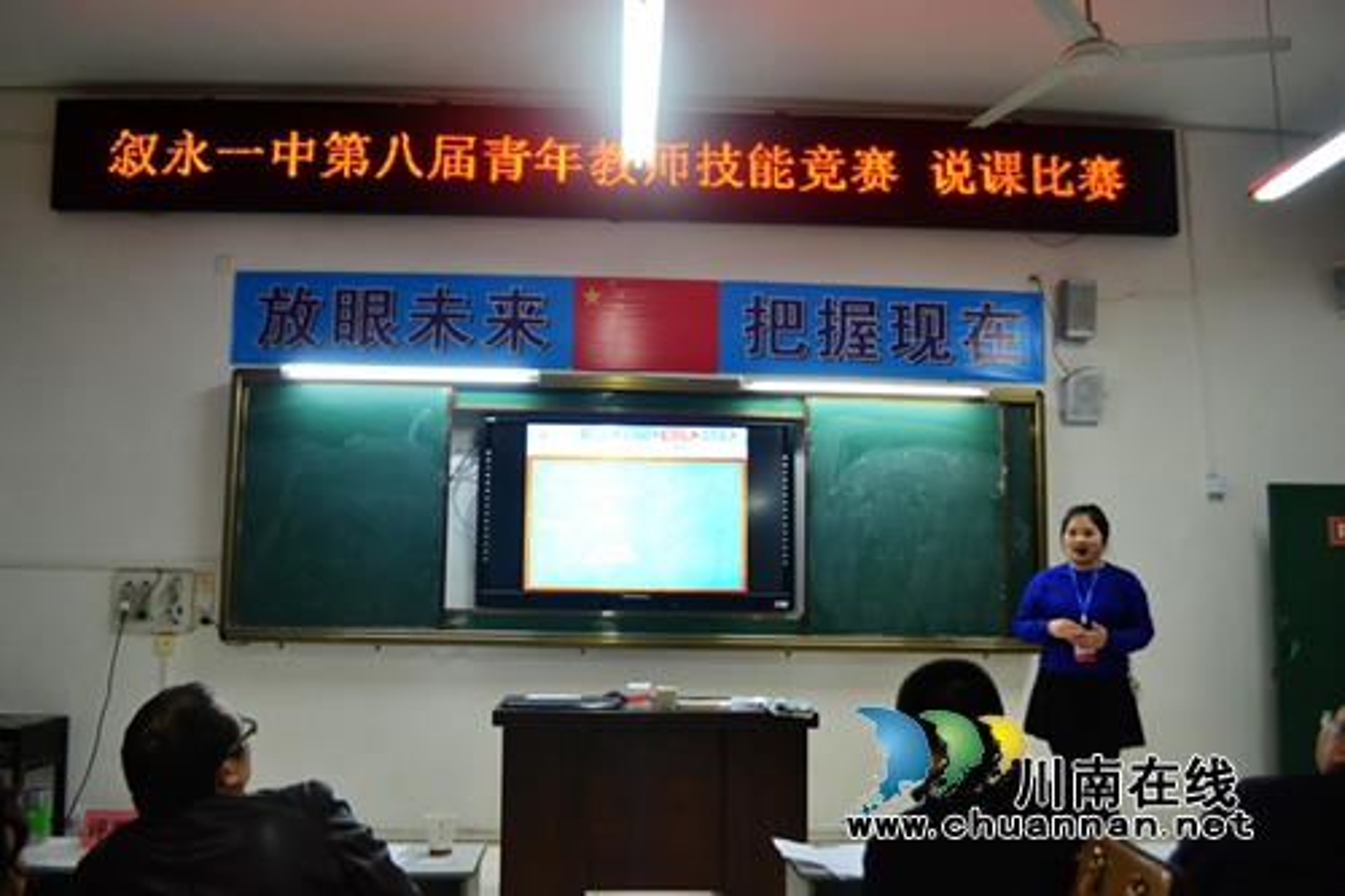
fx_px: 1008
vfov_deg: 47.9
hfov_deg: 67.4
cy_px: 448
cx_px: 672
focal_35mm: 27
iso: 400
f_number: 3.5
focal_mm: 18
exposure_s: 1/30
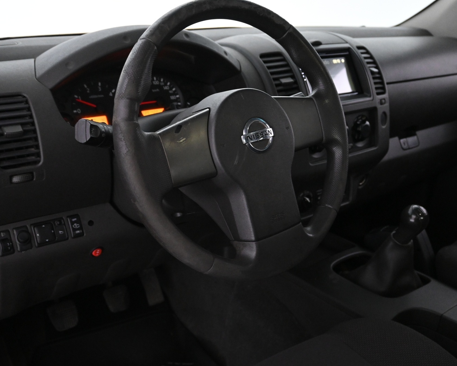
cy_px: 180
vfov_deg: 39.2
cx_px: 224
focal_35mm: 38
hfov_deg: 47.9
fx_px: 514
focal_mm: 22
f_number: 4
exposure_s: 1/40
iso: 2800
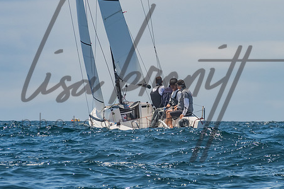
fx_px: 4667
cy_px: 75
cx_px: 162
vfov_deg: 2.3
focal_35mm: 592
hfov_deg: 3.5
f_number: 14
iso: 640
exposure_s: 1/1000
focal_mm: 300
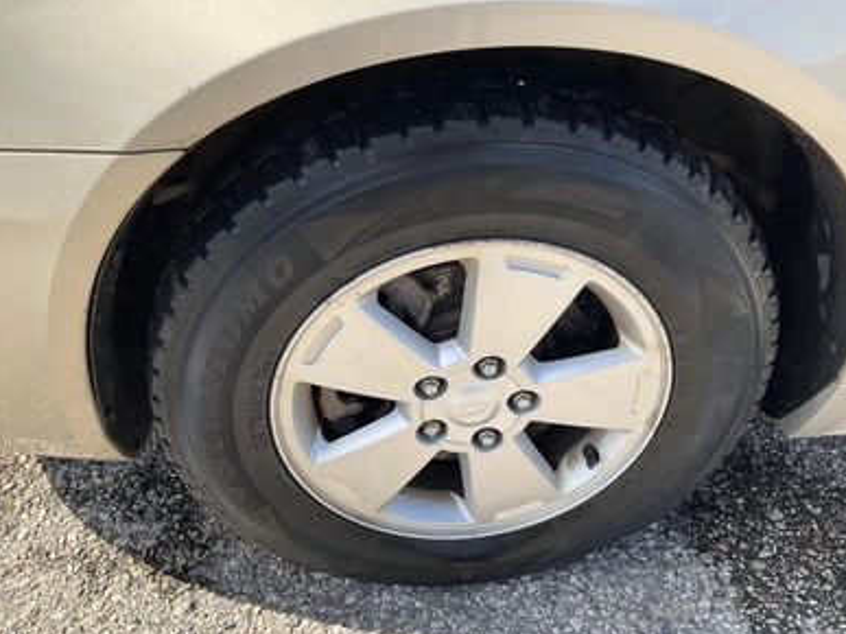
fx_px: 733
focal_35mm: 30
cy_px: 326
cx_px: 433
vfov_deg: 46.8
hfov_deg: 60.0
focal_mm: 3
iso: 25
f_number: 1.8
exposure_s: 1/442
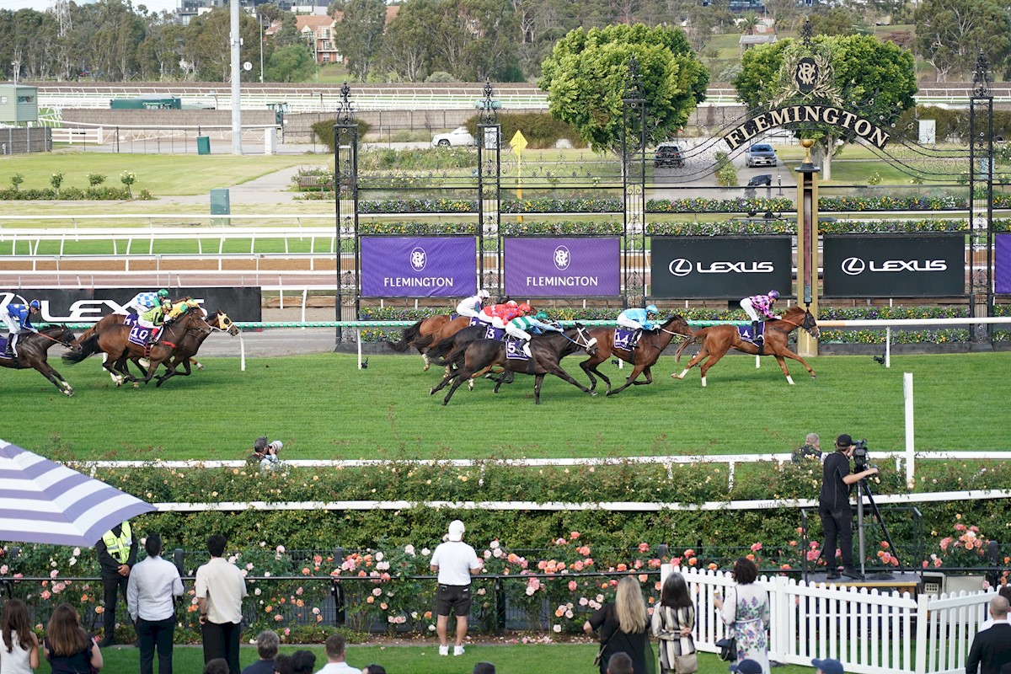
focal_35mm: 105
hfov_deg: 19.5
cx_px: 506
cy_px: 337
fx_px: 2949
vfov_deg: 13.0
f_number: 4
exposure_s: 1/3200
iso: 1600
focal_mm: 105
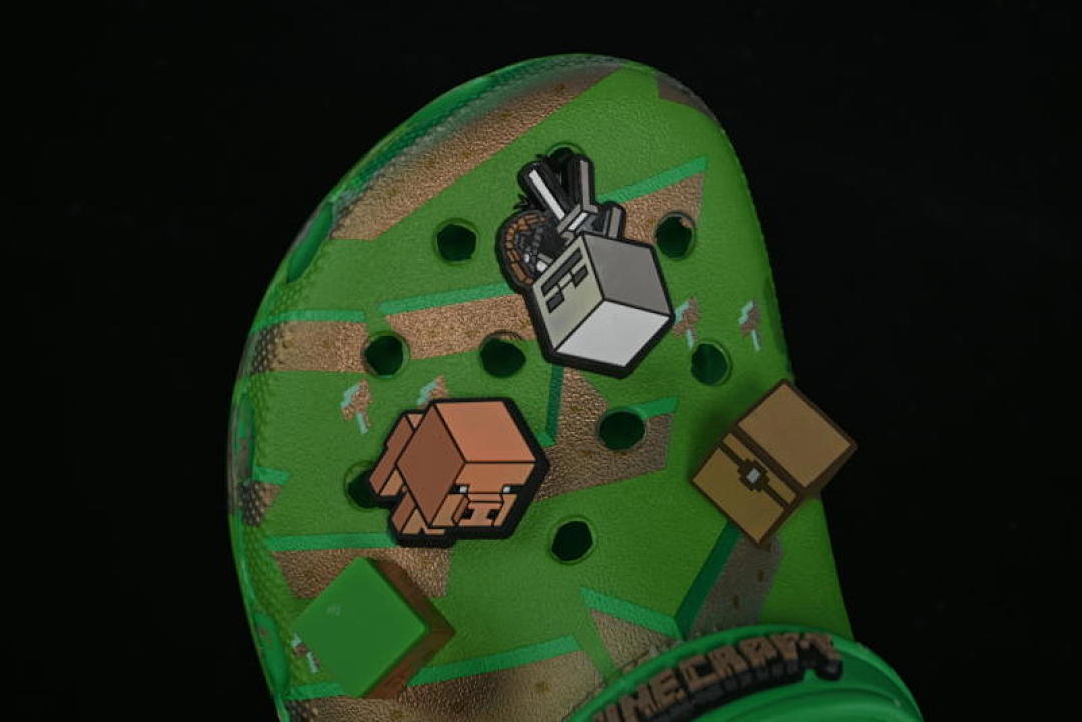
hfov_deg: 27.0
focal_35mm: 75
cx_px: 541
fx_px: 2254
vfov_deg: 18.2
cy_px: 361
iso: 160
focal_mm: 50
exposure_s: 1/50
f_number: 6.3
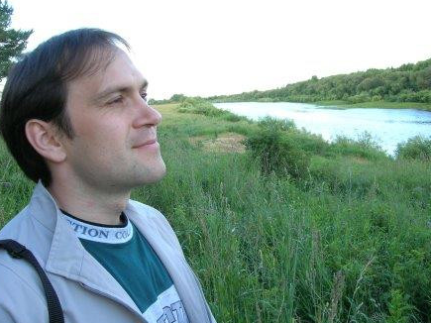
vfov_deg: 40.7
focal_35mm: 35
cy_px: 163
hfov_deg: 52.6
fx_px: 436
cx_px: 210
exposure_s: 1/32.5
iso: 50
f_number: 4.9
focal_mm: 5.7
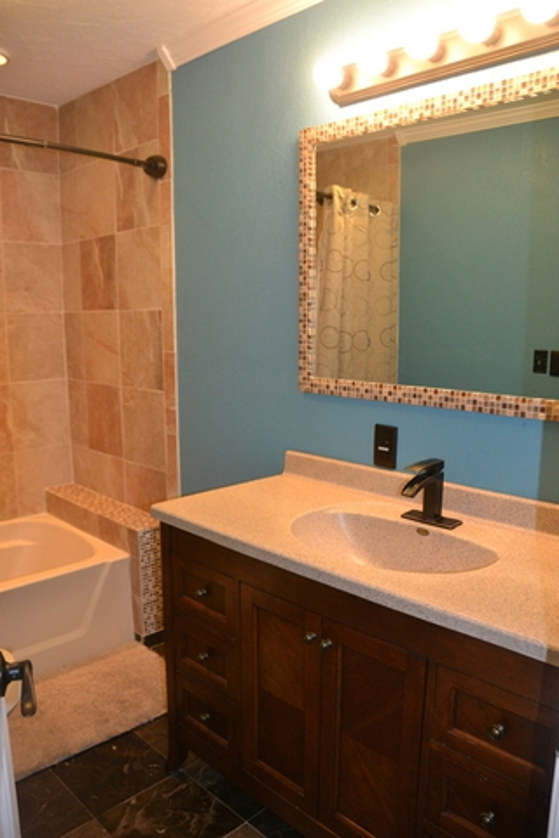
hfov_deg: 47.9
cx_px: 280
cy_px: 419
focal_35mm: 27
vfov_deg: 67.4
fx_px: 629
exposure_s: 1/60
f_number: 3.5
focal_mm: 18
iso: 1400
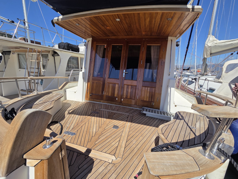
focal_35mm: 13
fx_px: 89
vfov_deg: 89.9
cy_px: 90
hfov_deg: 106.2
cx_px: 119
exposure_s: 1/2679
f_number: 2.2
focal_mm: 2.2
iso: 50
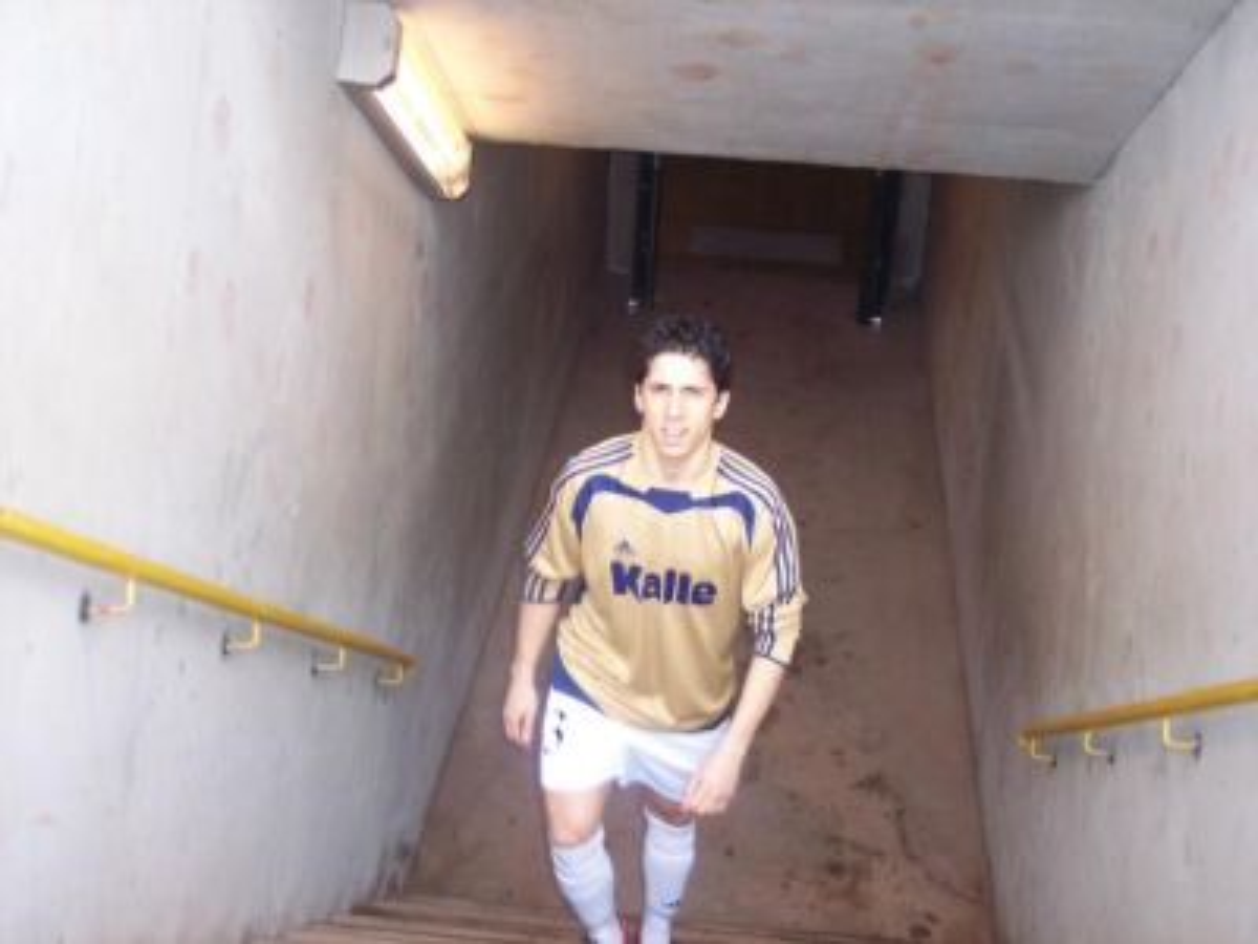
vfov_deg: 28.0
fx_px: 1890
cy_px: 472
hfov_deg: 36.8
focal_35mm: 52
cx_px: 629
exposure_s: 1/90
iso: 140
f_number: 3.4
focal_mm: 10.7
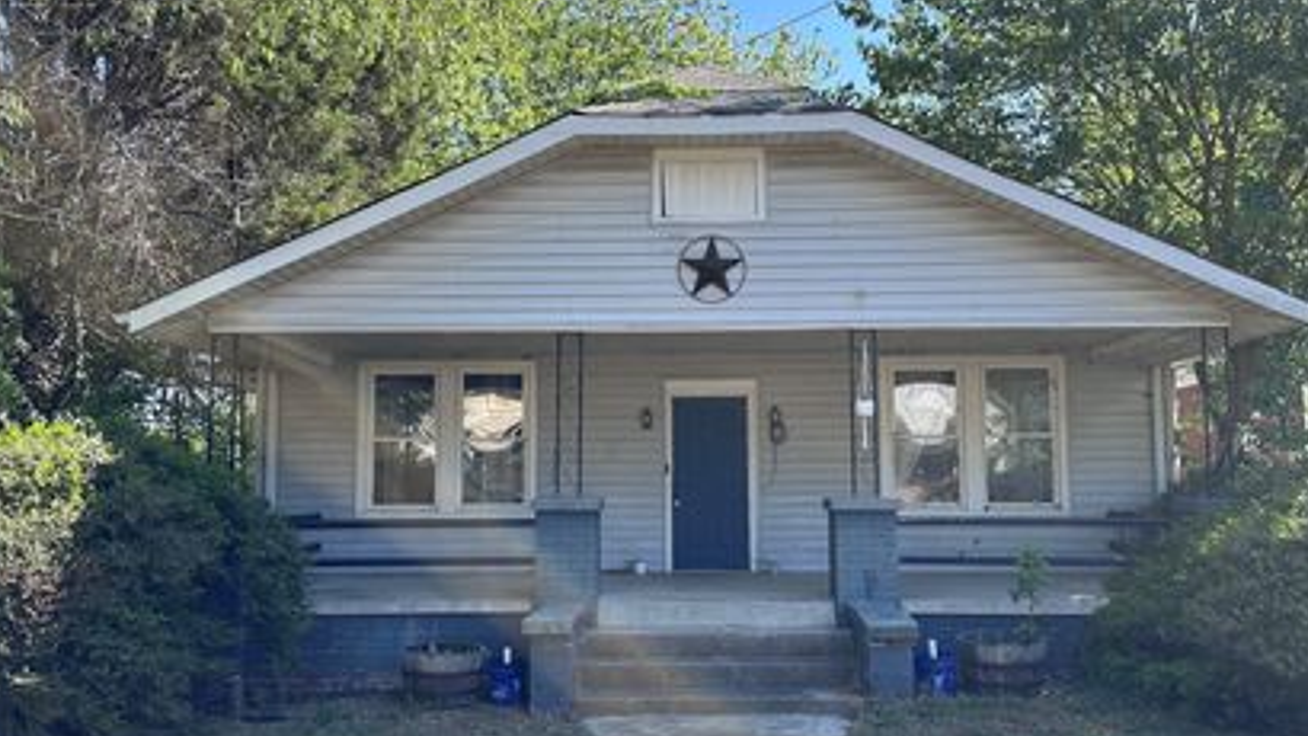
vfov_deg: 36.6
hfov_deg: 61.0
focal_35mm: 32
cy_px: 402
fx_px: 1110
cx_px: 656
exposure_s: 1/927
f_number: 1.78
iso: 80
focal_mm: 6.86
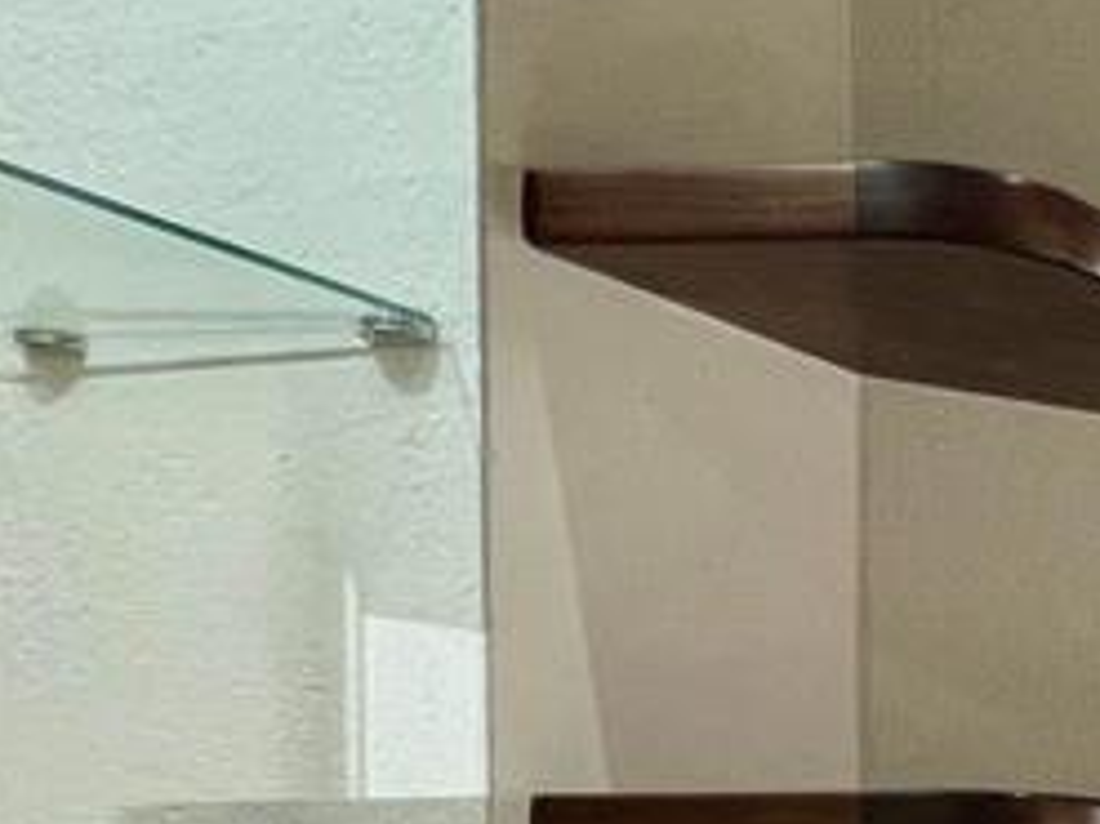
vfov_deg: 24.8
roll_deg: +0.3
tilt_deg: -0.4
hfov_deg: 21.1
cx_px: 2049
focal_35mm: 54
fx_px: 1715
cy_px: 949
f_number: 1.8
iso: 80
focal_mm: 1.57
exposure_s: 1/99
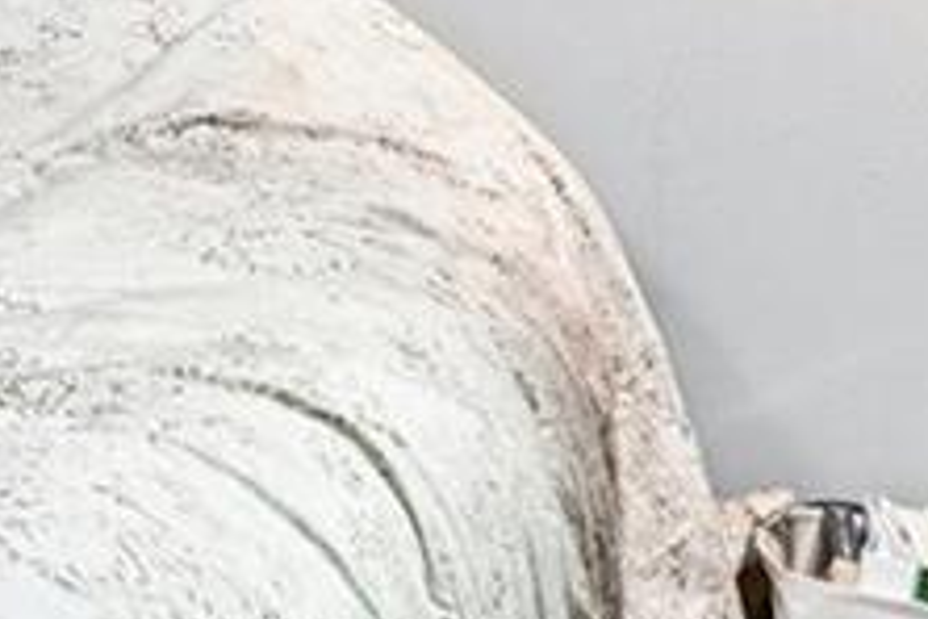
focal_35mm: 101
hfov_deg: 13.3
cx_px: -1451
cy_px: -402
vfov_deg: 12.6
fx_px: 2603
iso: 280
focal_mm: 14
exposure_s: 1/15
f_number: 9
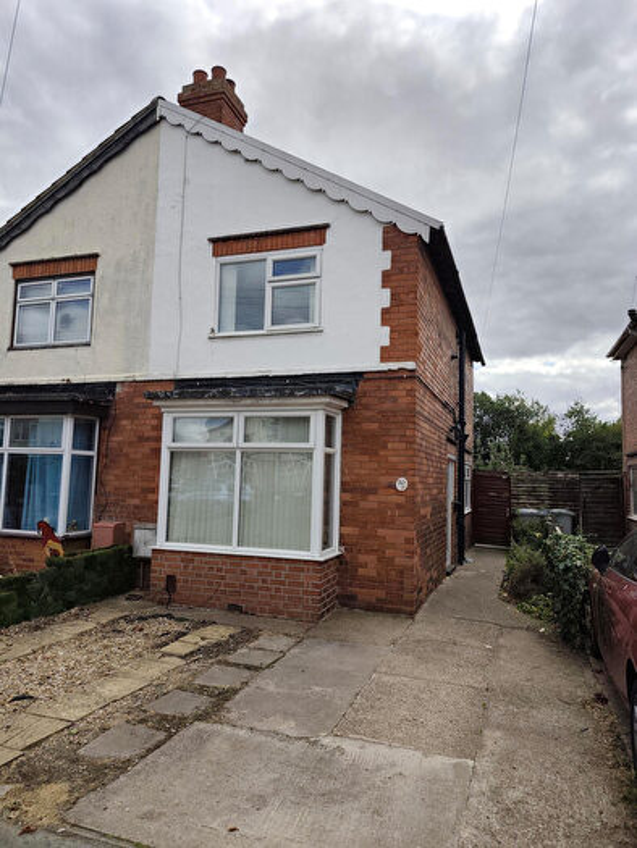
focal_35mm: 23
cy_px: 424
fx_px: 564
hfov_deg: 58.9
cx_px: 318
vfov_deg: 73.9
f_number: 1.65
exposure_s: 1/1400
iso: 50
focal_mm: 6.19
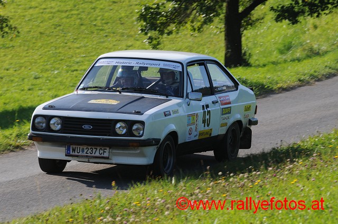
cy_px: 112
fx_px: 2813
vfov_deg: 4.6
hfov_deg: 6.9
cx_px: 169
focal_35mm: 300
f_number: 9
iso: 250
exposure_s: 1/320
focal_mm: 200
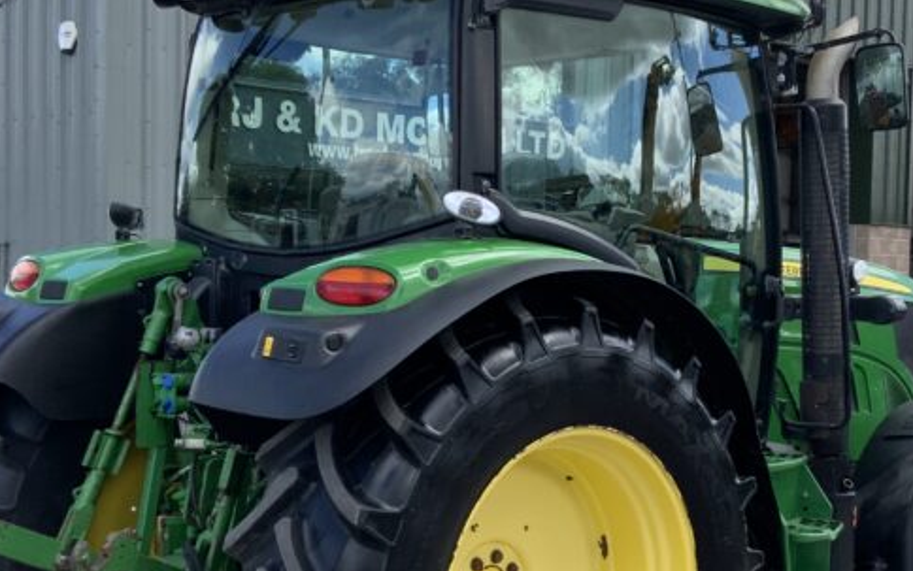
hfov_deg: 31.2
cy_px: 360
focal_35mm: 65
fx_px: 1618
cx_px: 619
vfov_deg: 20.0
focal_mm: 3
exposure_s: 1/524
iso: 16
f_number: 1.8
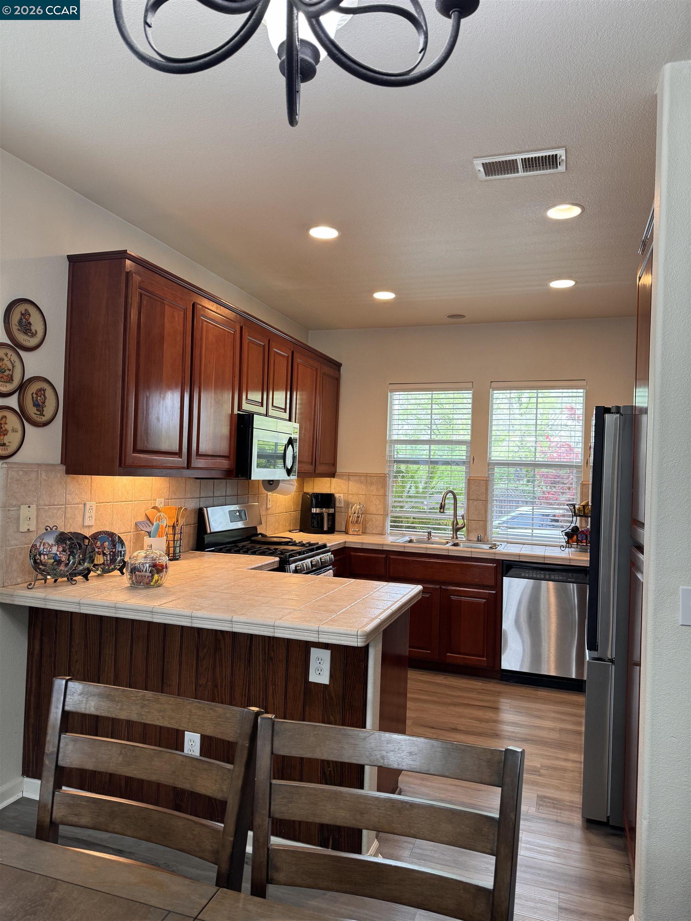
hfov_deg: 56.8
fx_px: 639
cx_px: 346
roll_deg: -1.5
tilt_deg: -1.6
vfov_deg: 71.6
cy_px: 460
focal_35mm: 24
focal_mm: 6.76
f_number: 1.78
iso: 125
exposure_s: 1/60
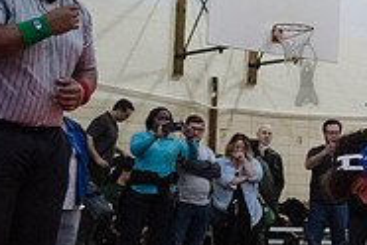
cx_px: 560
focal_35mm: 109
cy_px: 167
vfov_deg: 12.5
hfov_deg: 16.9
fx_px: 1111
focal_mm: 35
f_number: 3.2
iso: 8000
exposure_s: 1/400
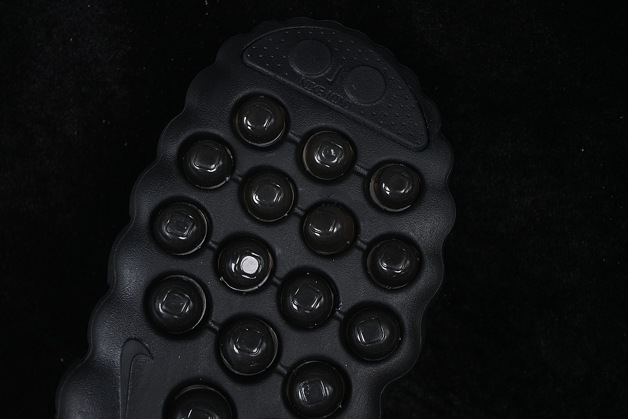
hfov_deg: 27.0
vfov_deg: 18.2
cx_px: 314
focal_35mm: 75
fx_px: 1308
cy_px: 210
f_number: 6.3
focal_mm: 50
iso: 160
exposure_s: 1/50
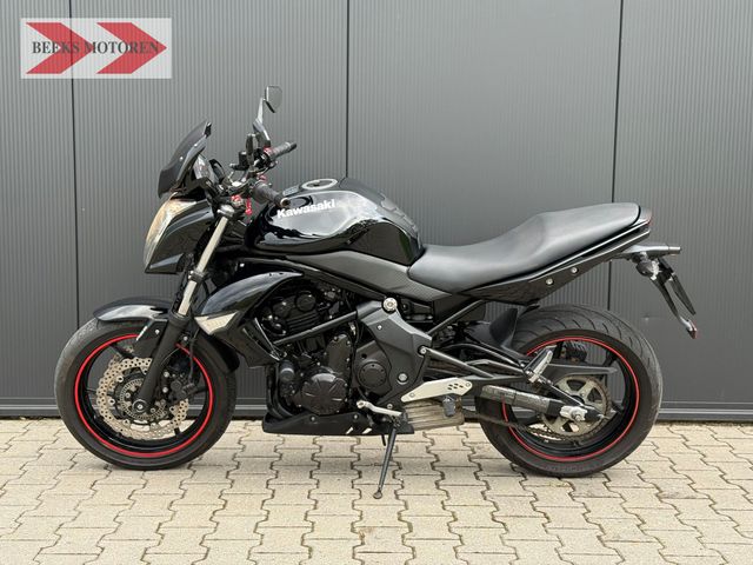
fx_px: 1044
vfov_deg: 30.3
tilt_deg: -6.3
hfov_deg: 39.7
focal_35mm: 48
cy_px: 282
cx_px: 376
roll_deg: -0.9
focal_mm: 6.76
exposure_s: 1/242
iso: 100
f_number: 1.78
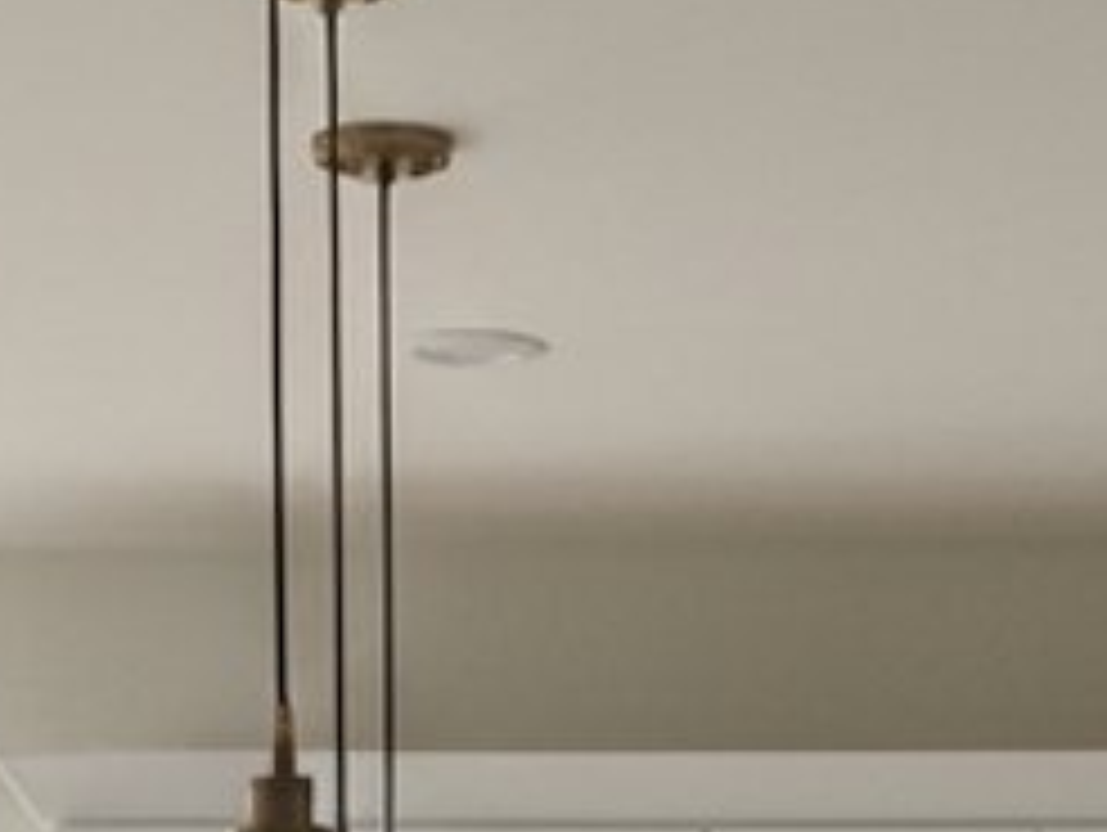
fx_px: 3745
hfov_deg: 16.8
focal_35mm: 117
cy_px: 1961
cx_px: 688
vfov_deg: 10.9
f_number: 1.78
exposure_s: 1/100
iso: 497
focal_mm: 6.8
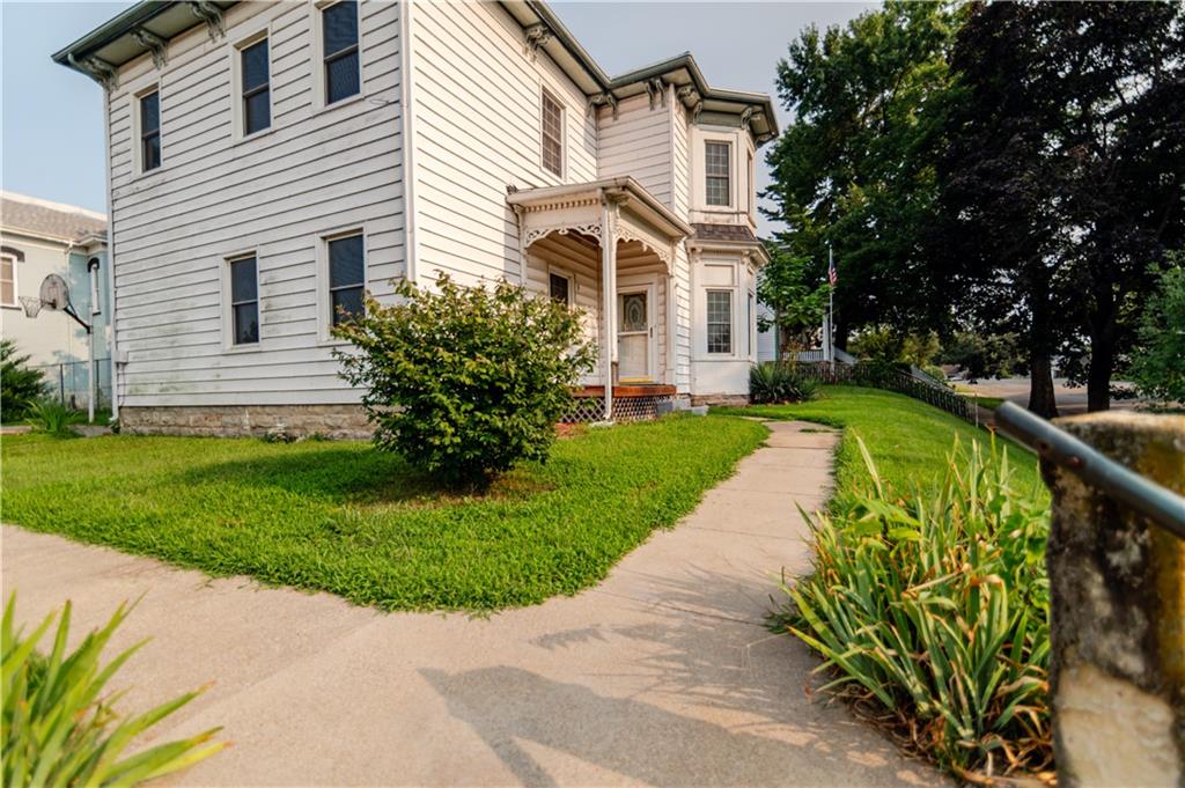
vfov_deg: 73.7
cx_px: 592
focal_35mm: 16
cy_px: 394
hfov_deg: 96.8
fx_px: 526
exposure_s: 1/4000
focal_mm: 16
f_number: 2.8
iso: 80
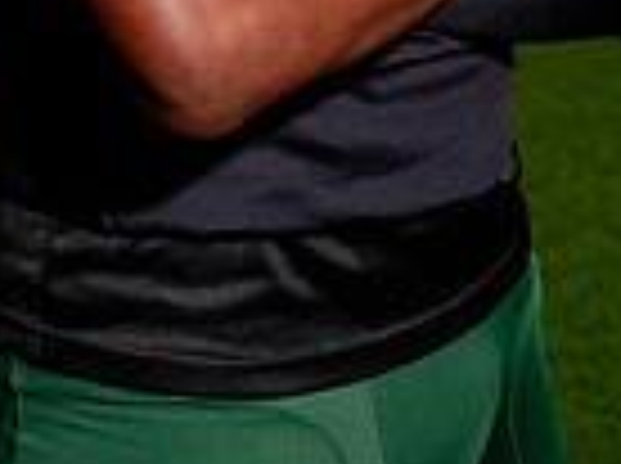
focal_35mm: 135
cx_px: 198
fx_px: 2418
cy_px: -541
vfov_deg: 10.0
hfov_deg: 14.6
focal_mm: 43
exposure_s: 1/1250
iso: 100
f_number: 5.6
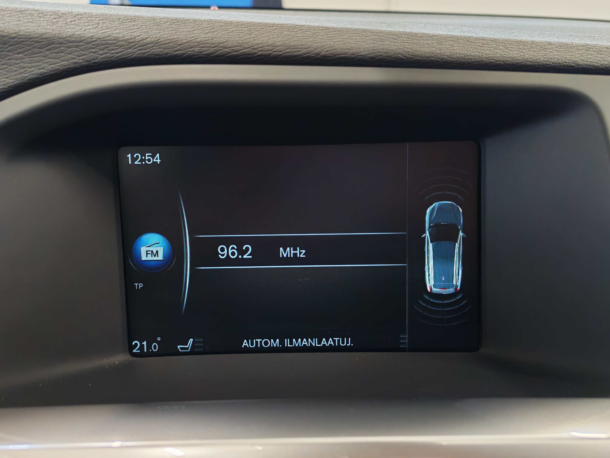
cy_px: 229
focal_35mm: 33
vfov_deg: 42.9
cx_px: 305
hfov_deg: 55.4
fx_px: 582
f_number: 1.9
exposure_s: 1/100
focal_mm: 6.12
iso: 1040
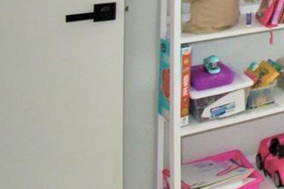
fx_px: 560
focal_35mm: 71
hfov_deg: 16.9
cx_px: 623
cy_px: -141
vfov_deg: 16.4
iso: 220
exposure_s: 1/30
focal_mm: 10
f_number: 4.5
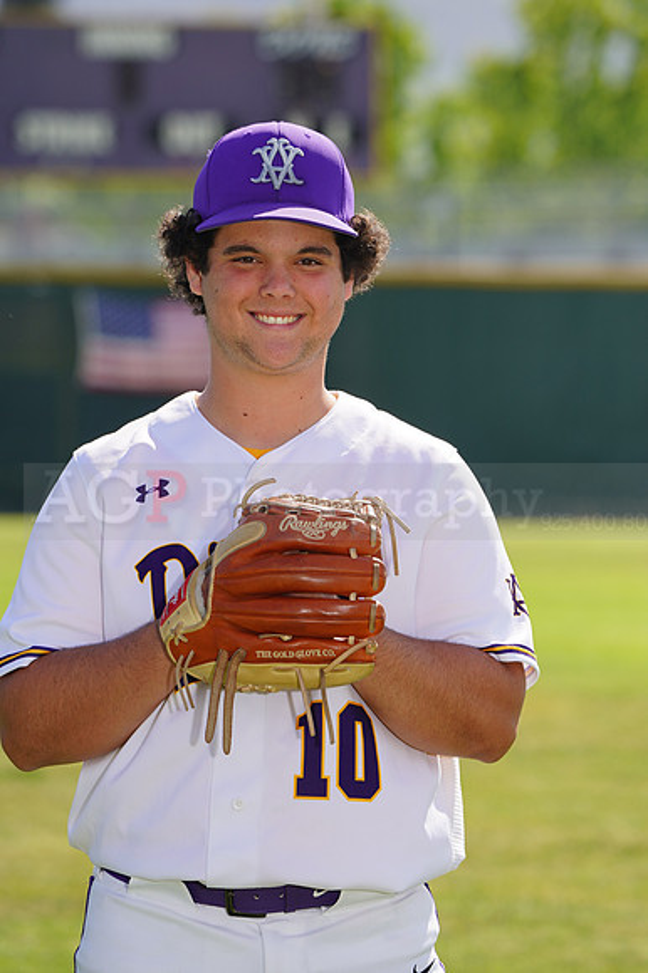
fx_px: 7001
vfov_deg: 8.0
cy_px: 486
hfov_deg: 5.3
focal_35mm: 259
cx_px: 324
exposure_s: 1/250
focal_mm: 259
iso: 100
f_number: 8
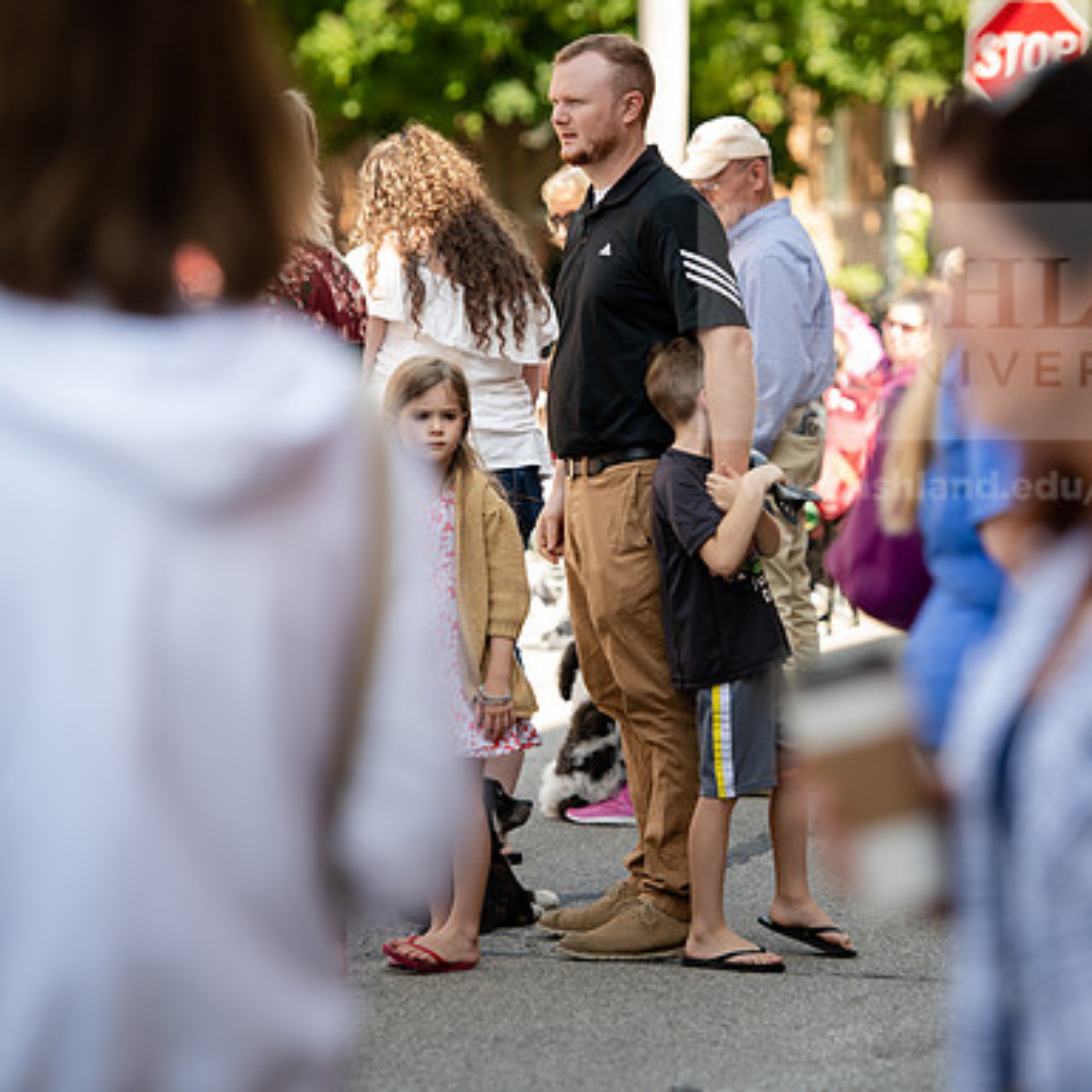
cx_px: 613
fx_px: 6174
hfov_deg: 10.1
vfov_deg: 10.1
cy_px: 546
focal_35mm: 173
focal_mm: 135
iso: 160
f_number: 3.5
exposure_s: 1/320
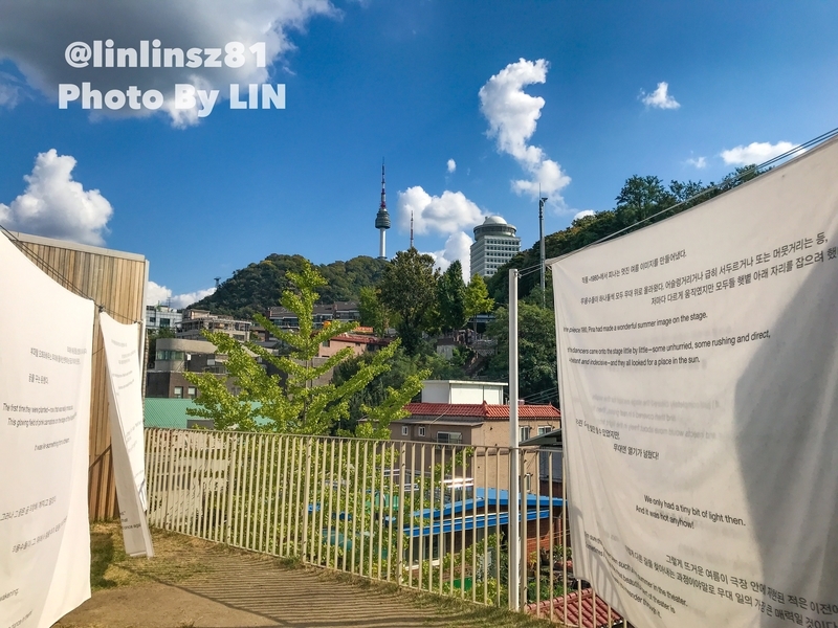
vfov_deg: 49.7
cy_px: 314
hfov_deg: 63.4
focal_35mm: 28
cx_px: 419
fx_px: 678
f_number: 1.8
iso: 20
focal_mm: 3.99
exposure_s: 1/4367
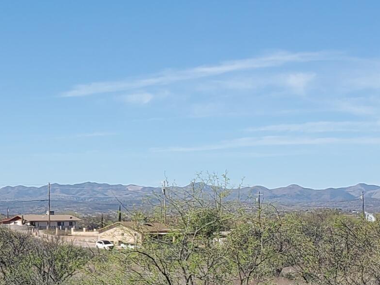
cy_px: 158
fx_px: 1098
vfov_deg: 14.8
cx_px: -26
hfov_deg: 18.9
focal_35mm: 100
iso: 50
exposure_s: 1/1563
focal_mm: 4.3
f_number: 2.4
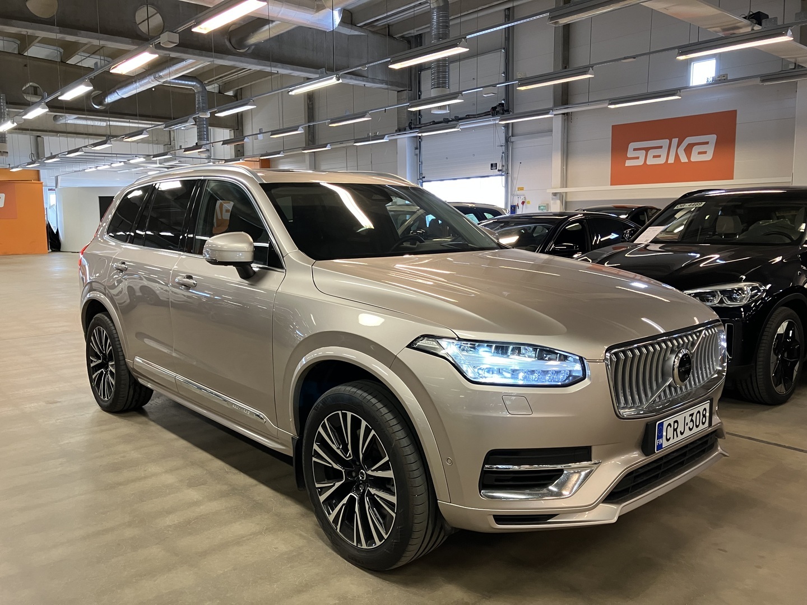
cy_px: 302
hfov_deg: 63.4
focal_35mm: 28
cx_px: 404
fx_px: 653
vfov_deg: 49.7
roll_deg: +0.8
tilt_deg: -6.4
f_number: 1.8
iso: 125
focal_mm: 3.99
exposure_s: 1/50
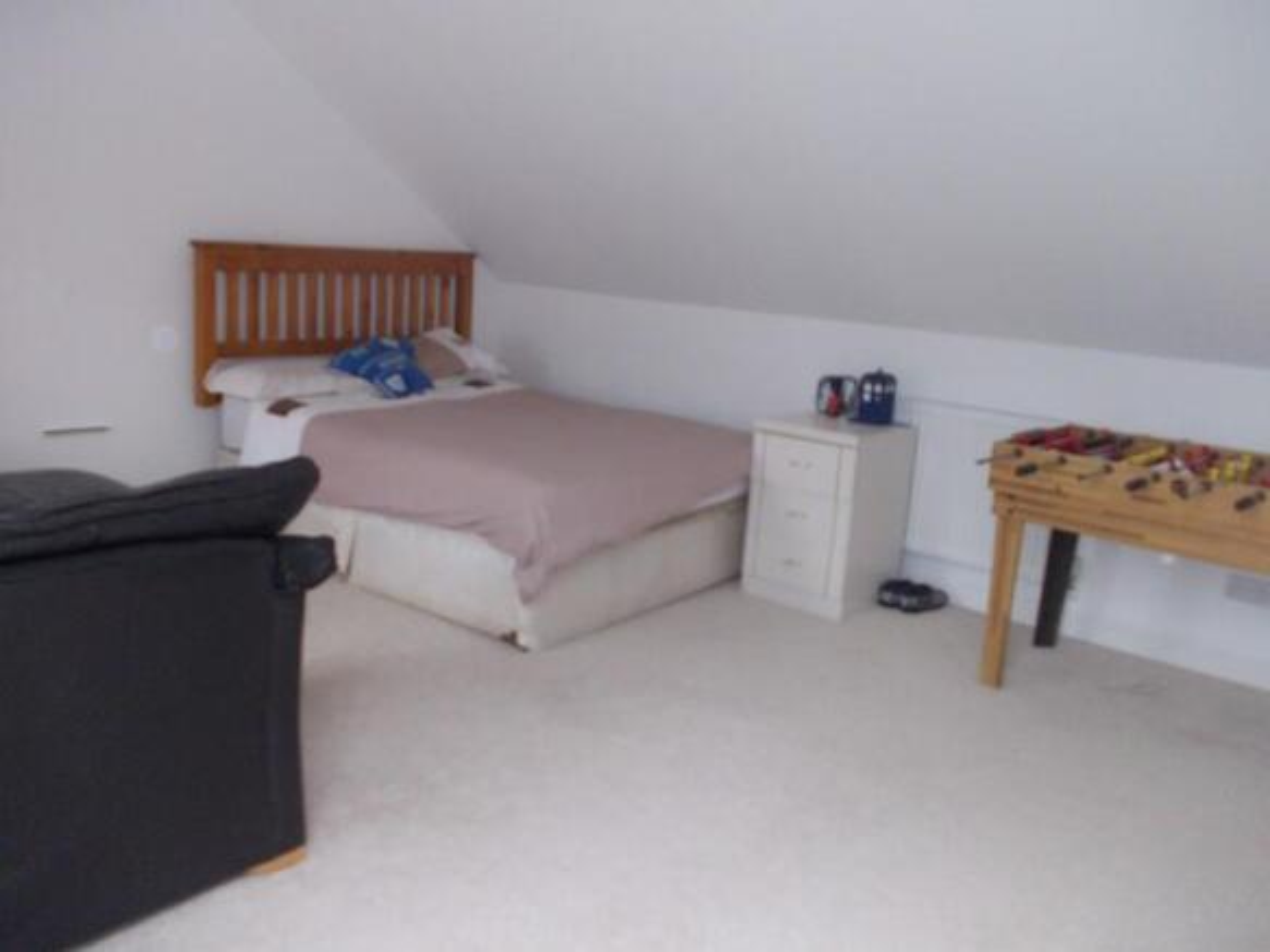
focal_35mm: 28
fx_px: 1027
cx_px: 635
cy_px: 476
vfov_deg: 49.7
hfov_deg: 63.5
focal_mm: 4
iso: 200
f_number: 2.7
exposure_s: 1/25
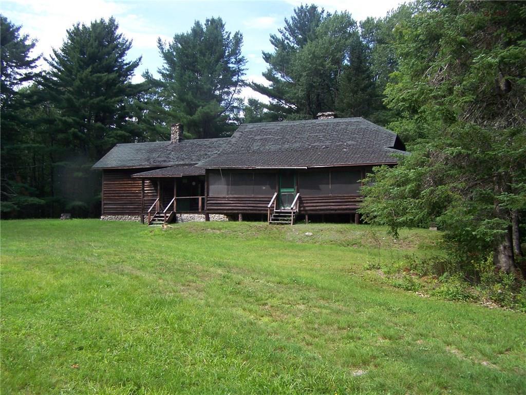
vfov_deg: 37.7
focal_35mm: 38
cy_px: 198
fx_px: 577
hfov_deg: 49.0
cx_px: 263
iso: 64
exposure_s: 1/400
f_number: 2.8
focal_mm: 6.3
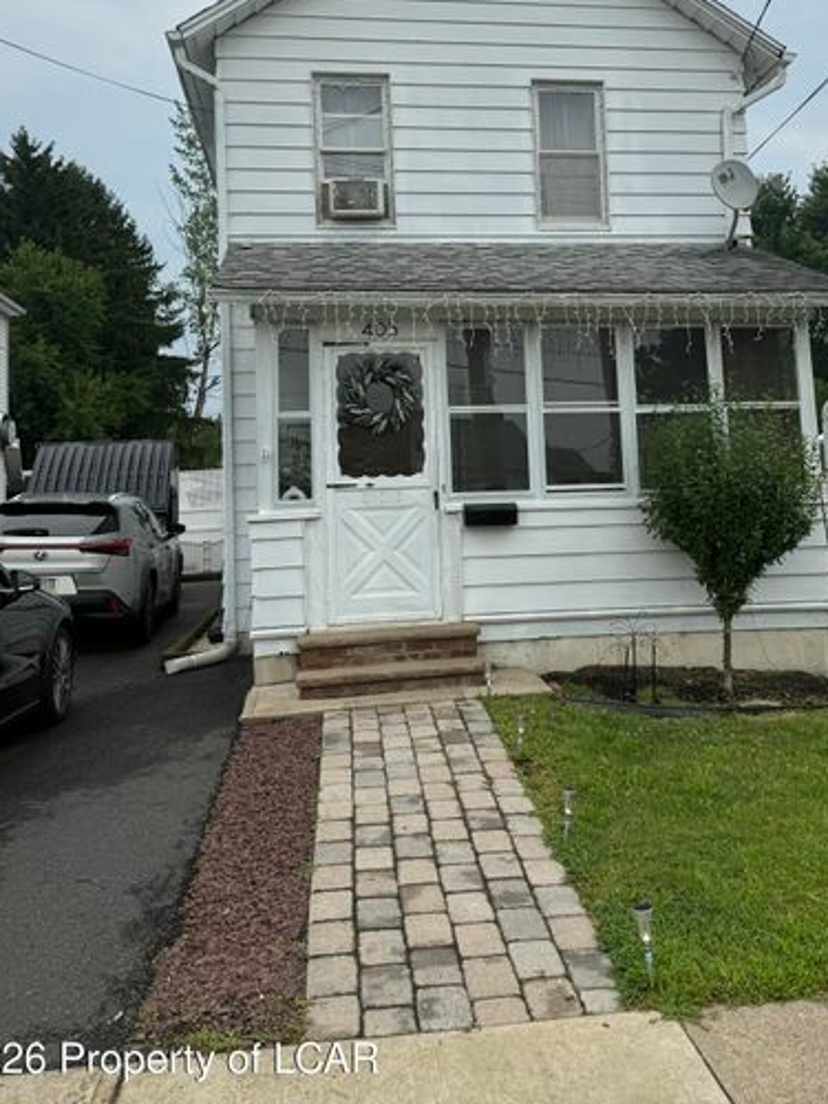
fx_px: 1021
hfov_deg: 44.0
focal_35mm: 32
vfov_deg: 55.9
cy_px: 390
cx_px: 473
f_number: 1.78
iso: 80
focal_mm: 6.76
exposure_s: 1/4673
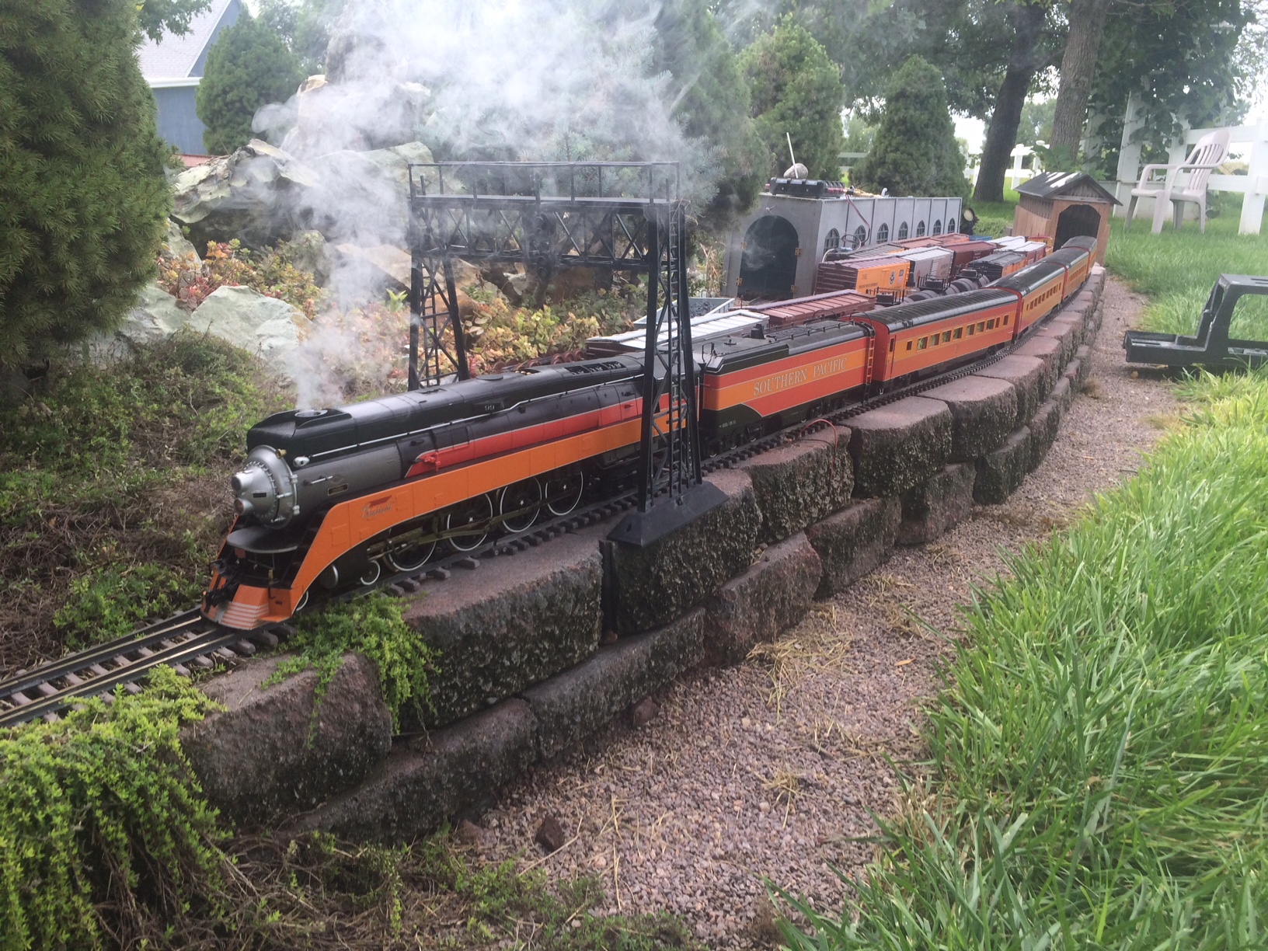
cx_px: 634
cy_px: 476
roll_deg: +0.1
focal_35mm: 29
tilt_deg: -20.6
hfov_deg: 61.7
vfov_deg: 48.2
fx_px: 1062
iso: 32
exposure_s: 1/540
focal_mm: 4.15
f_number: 2.2
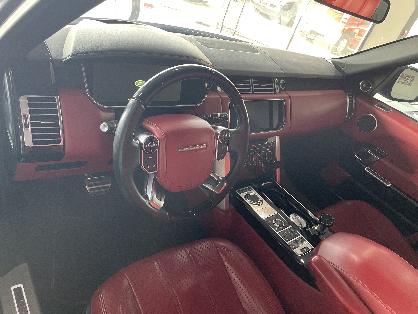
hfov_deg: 67.3
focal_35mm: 26
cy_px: 157
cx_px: 209
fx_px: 314
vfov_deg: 53.1
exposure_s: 1/60
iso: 160
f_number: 1.6
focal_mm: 4.2
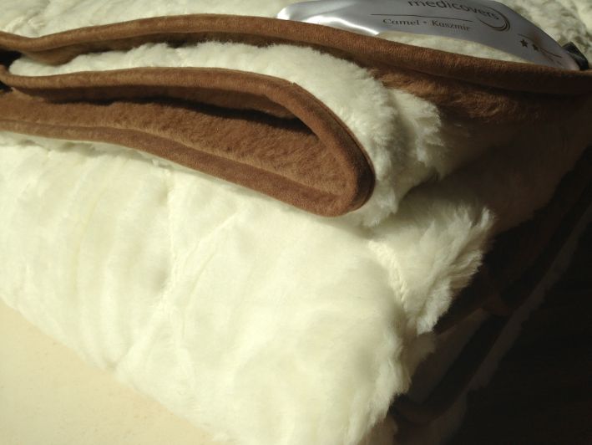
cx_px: 296
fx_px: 564
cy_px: 222
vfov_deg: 43.0
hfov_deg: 55.3
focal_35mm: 33
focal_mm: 4.13
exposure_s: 1/3195
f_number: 2.4
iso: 50
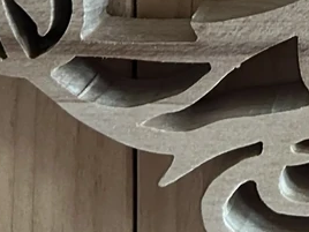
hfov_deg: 13.9
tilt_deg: +1.3
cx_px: 402
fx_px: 1214
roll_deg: -0.7
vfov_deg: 9.9
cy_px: -278
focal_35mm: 136
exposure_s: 1/25
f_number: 1.5
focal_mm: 5.7
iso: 500
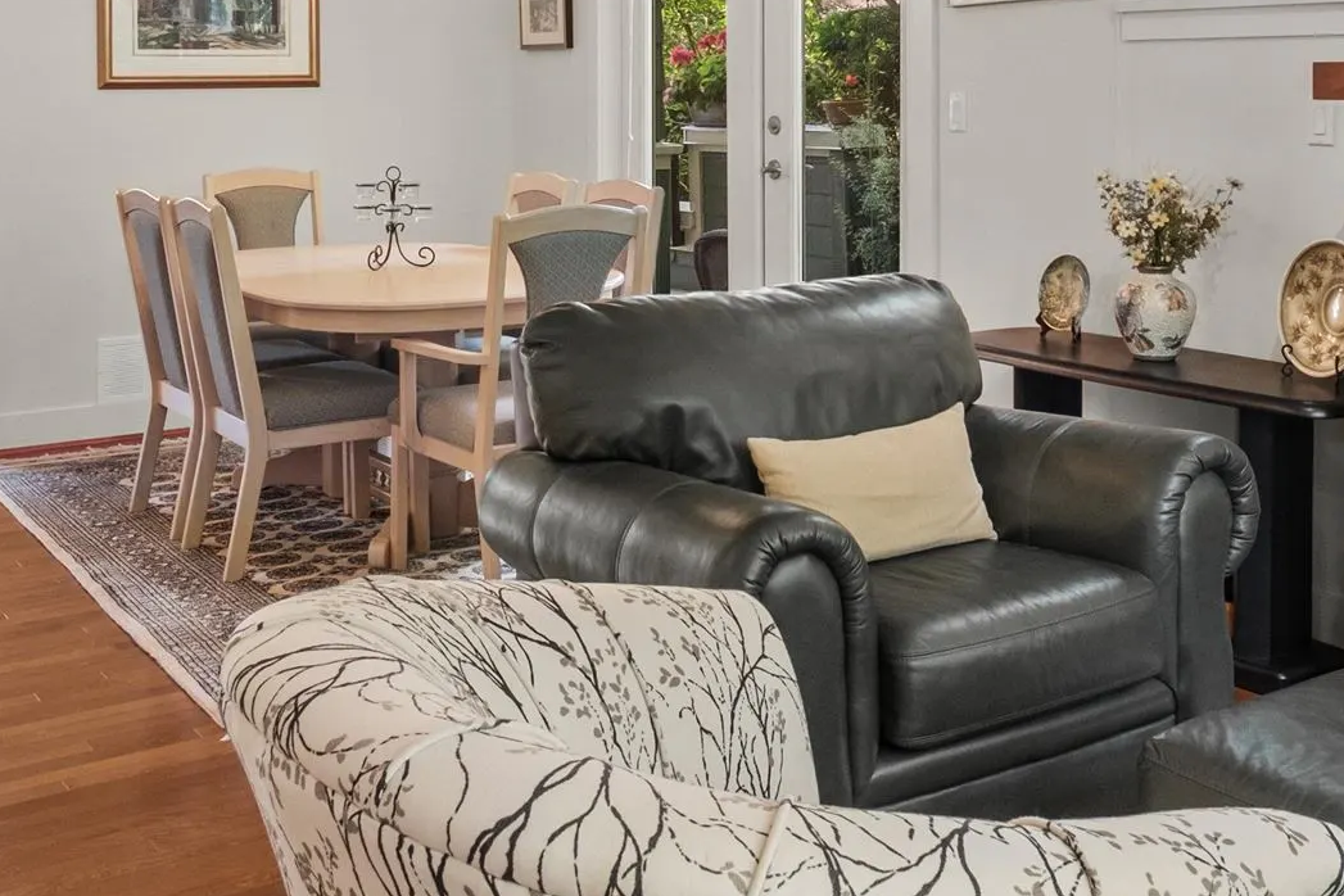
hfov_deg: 44.4
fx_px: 1643
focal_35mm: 44
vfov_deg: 29.3
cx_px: 759
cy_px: 96
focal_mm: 10
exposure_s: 1/1.25
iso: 400
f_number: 7.1
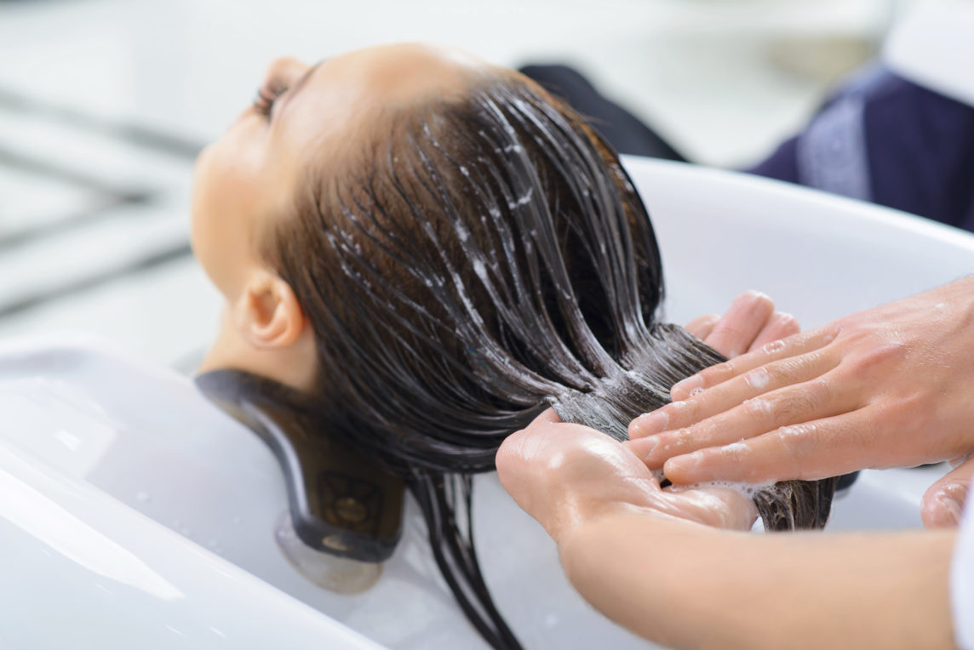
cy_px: 325
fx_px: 2301
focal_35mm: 85
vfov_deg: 16.1
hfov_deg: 23.9
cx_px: 487
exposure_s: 1/160
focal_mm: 85
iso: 320
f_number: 4
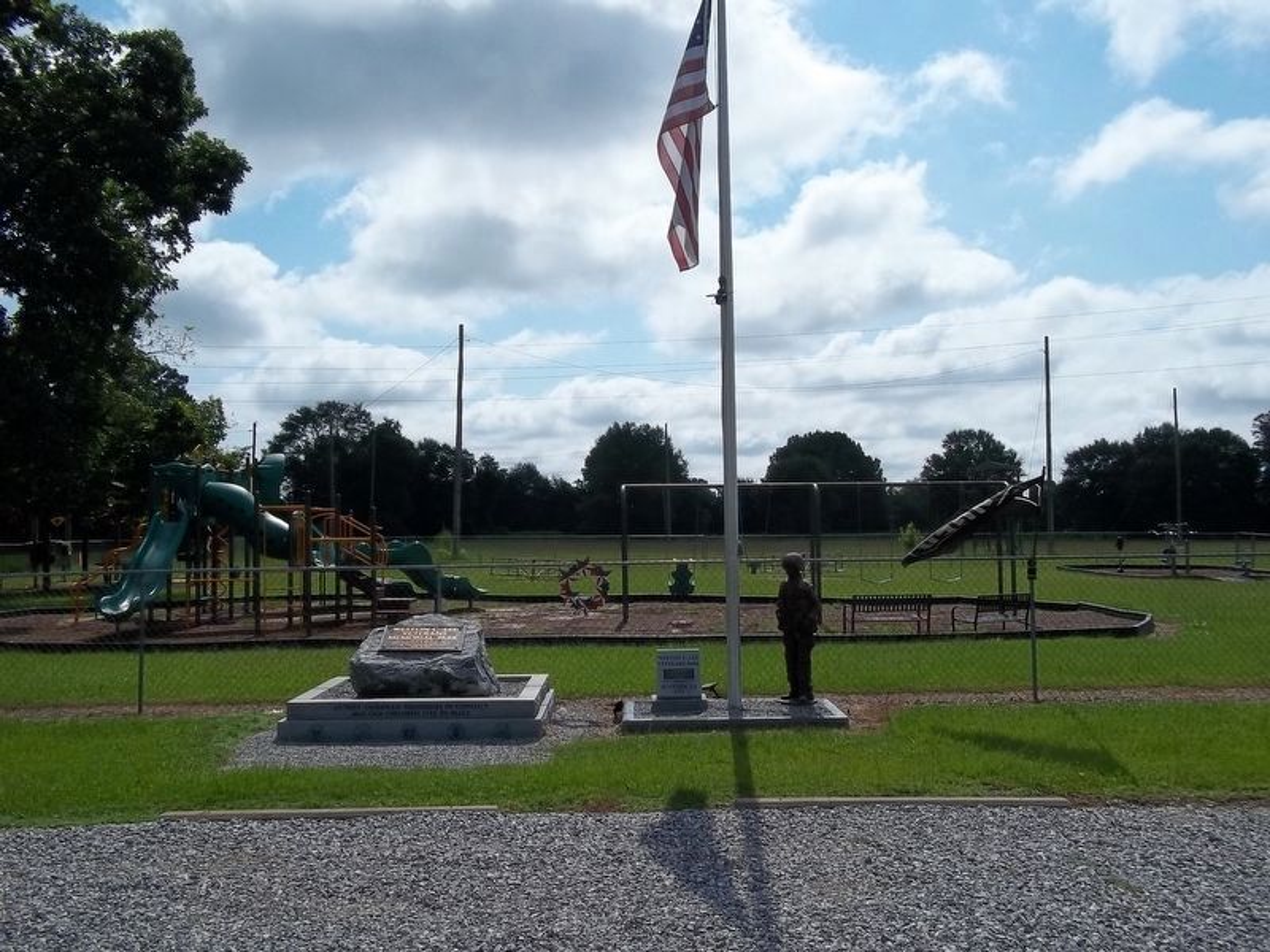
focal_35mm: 32
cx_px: 635
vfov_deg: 44.2
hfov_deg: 56.8
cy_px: 476
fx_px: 1174
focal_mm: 5.7
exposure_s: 1/1000
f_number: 5.5
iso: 80
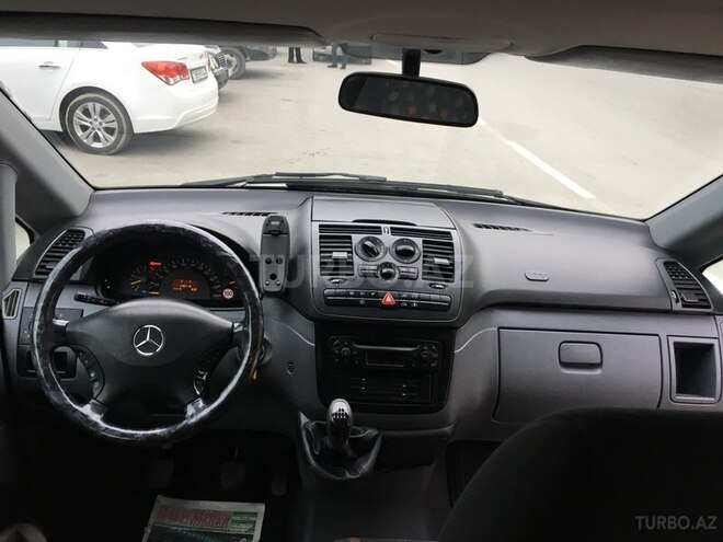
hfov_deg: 61.7
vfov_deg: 48.2
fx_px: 606
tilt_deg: -22.9
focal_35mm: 29
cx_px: 362
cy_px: 271
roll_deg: -1.1
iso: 32
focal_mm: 4.15
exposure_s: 1/33
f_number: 2.2
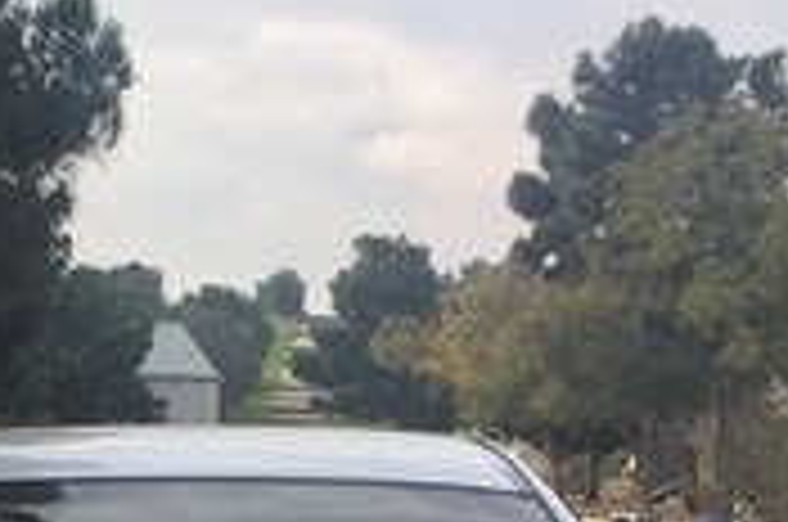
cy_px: 884
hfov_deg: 17.6
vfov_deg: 11.3
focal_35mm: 114
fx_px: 2491
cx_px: 18
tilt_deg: -11.3
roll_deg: -2.9
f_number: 2.2
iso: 32
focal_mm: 4.15
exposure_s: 1/760
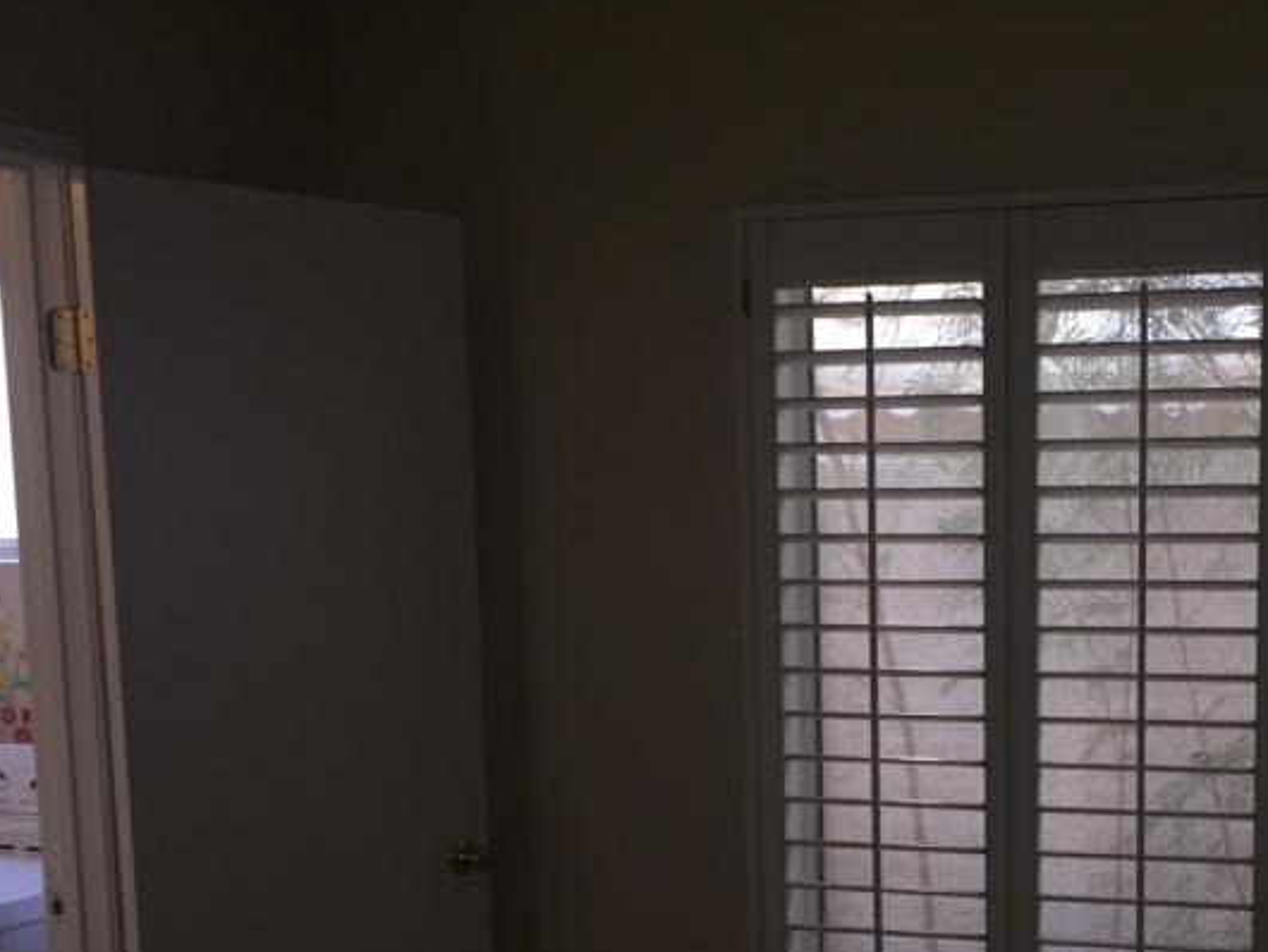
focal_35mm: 56
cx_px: 938
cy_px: 816
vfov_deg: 25.5
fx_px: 2052
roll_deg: -0.8
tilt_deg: -8.0
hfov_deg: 33.7
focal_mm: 4.15
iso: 40
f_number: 2.2
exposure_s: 1/30
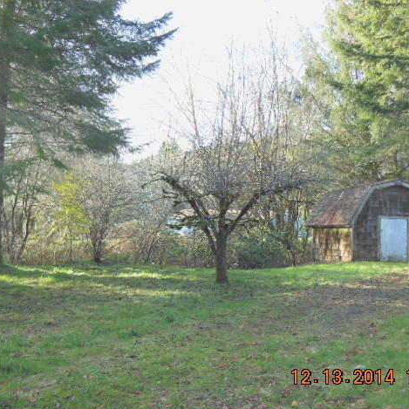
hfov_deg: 40.9
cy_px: 208
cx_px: 201
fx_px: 548
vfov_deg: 40.9
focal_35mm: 41
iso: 125
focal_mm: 6
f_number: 3.9
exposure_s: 1/100
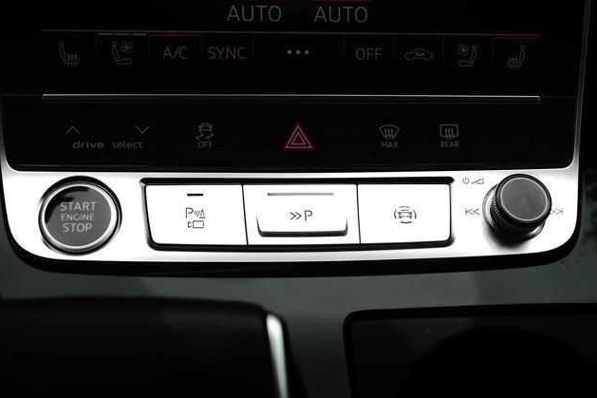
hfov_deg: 35.1
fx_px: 945
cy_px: 202
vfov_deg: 23.8
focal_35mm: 57
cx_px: 300
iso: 250
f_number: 9
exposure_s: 1/200
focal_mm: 56
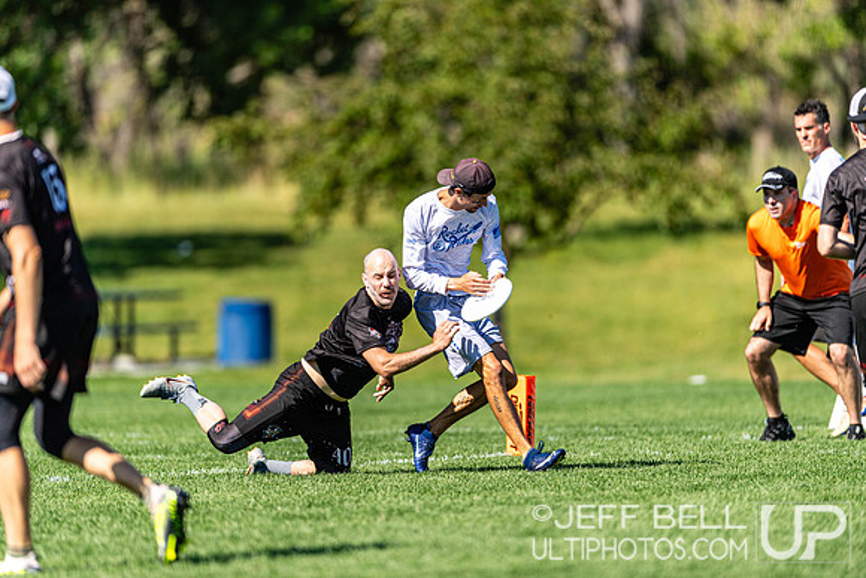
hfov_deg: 5.2
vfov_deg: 3.4
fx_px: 9624
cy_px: 289
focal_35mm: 400
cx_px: 433
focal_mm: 400
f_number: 2.8
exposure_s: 1/2500
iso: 140
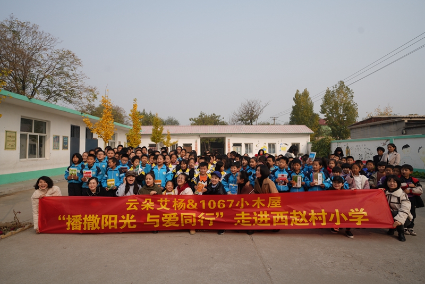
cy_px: 142
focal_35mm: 21
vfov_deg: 59.5
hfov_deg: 81.2
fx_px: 248
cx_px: 212
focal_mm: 21
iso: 80
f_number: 5
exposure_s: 1/400
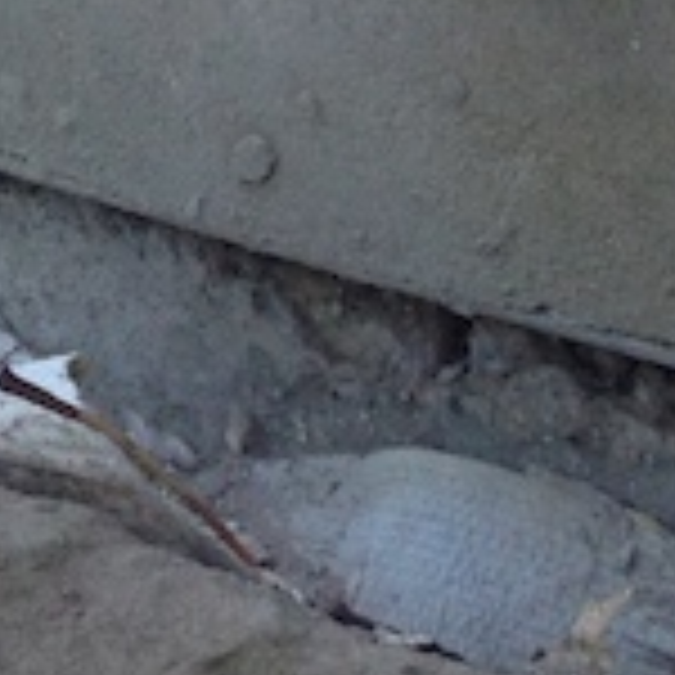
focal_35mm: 199
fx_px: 4390
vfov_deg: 8.1
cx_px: -1102
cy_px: -981
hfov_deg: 7.9
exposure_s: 1/120
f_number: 2.4
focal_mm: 4.12
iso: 50
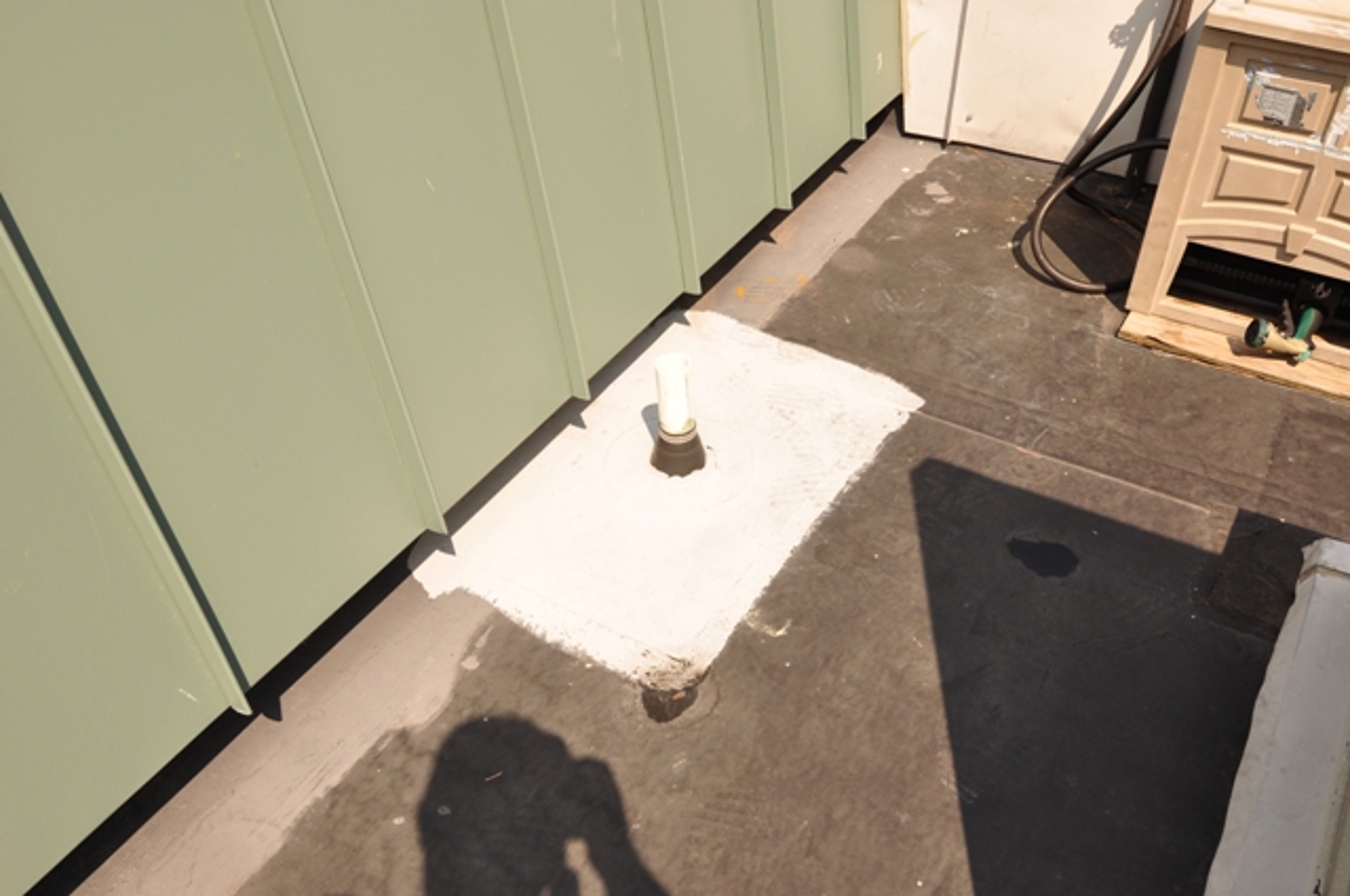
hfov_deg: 62.0
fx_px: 1124
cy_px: 448
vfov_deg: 43.5
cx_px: 675
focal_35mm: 30
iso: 200
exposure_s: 1/320
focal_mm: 20
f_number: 9
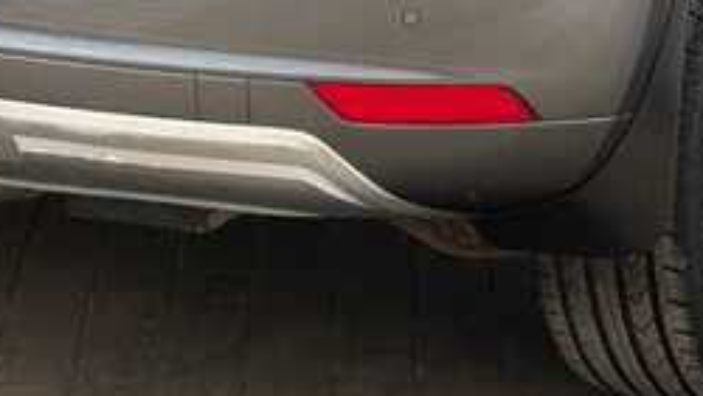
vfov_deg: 6.3
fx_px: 3507
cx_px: 413
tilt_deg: -9.4
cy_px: -378
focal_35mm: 188
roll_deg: -1.7
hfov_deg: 11.4
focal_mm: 6.76
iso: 64
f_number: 1.78
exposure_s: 1/399
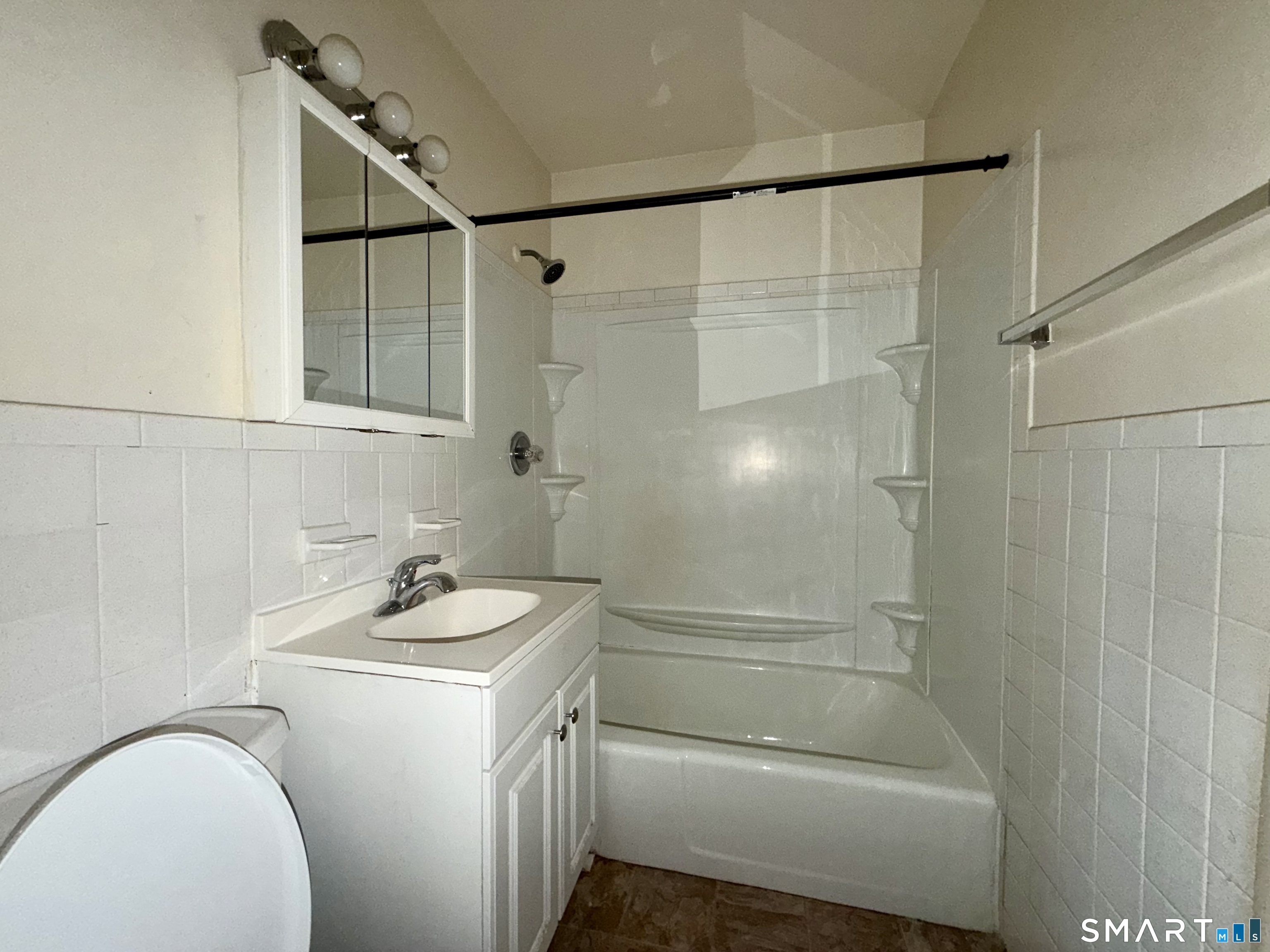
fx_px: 514
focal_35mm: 14
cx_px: 635
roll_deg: -0.4
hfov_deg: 102.1
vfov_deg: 85.7
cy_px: 476
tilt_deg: -1.9
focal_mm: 2.22
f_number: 2.2
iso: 125
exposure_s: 1/40
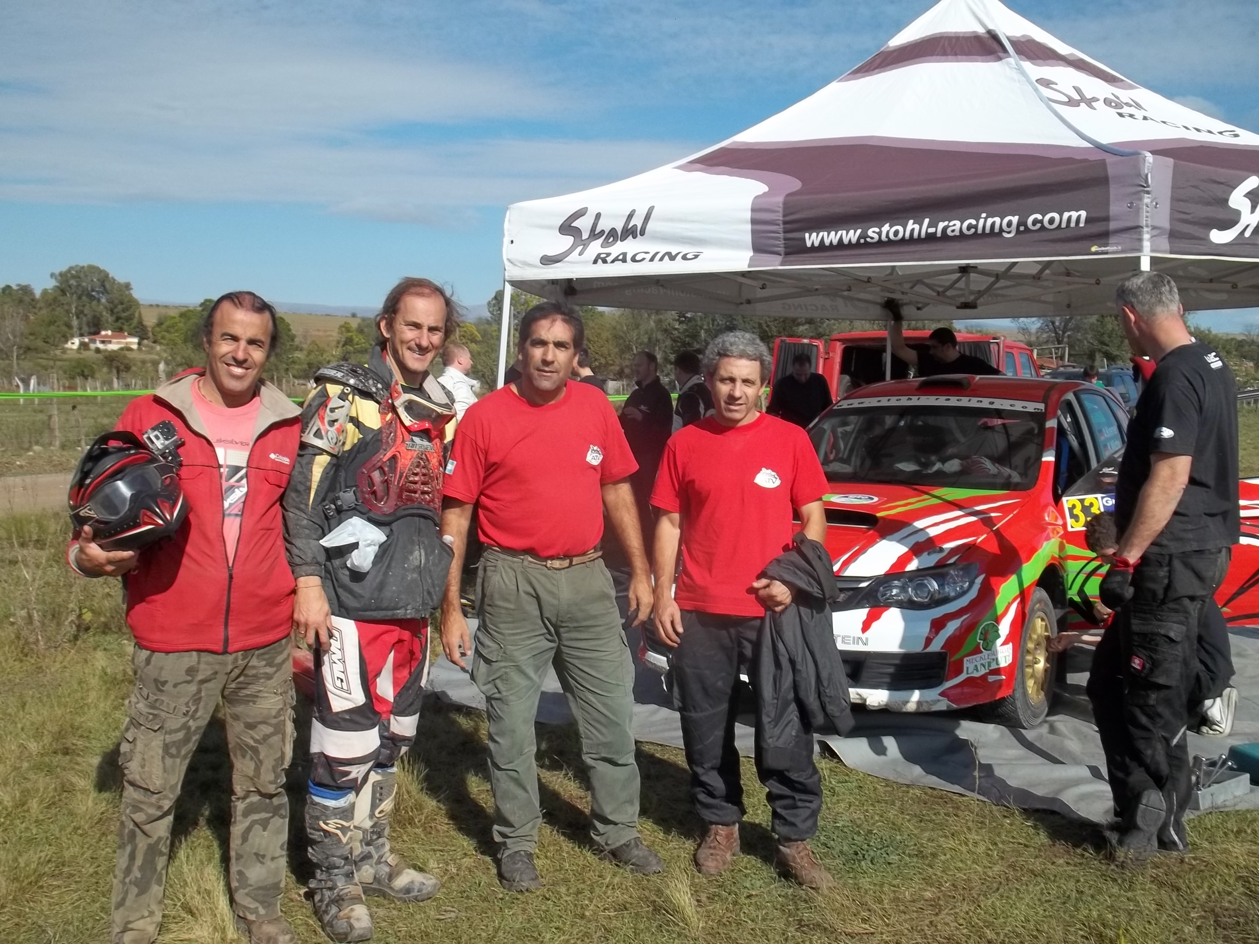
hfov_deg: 55.4
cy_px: 472
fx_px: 1200
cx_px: 630
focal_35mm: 33
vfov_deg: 42.9
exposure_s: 1/200
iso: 64
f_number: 8
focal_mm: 5.9
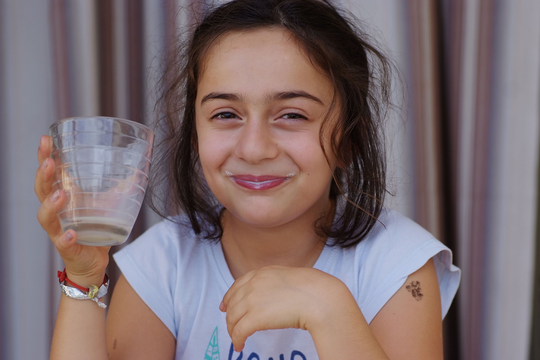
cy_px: 181
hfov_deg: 19.3
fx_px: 1590
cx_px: 269
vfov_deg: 12.9
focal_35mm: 106
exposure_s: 1/200
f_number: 3.5
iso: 100
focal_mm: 70
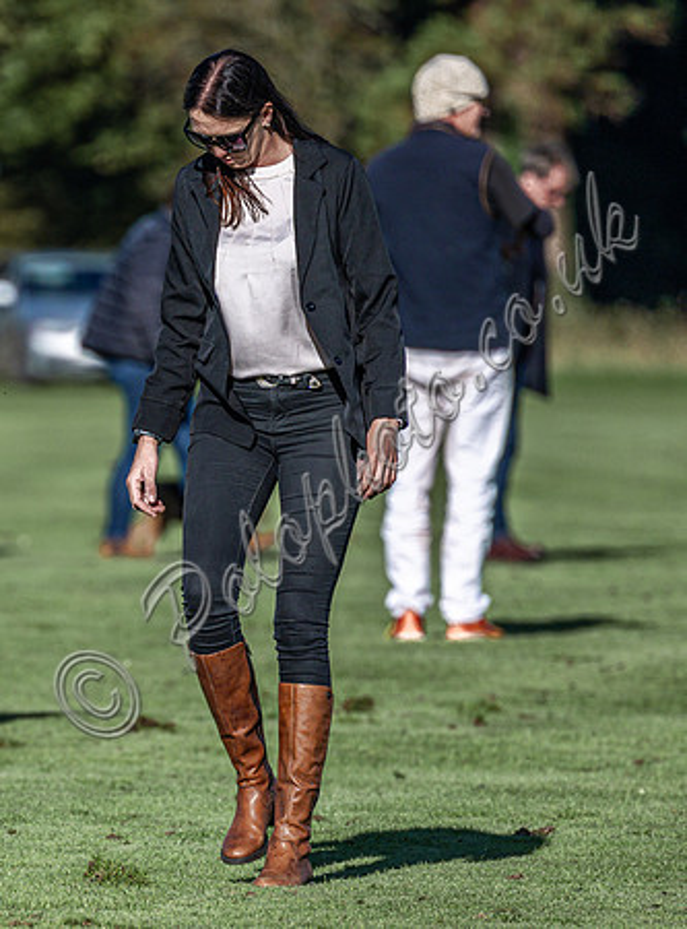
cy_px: 656
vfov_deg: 2.2
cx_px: -167
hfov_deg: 1.6
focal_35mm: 922
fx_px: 24618
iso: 250
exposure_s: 1/1600
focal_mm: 400
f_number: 5.6
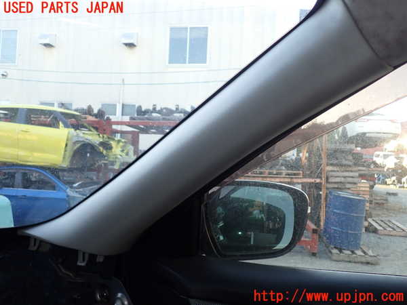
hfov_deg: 60.0
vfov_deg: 46.8
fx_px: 353
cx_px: 204
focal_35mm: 30
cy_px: 152
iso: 160
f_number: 2.3
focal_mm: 5.4
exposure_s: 1/125
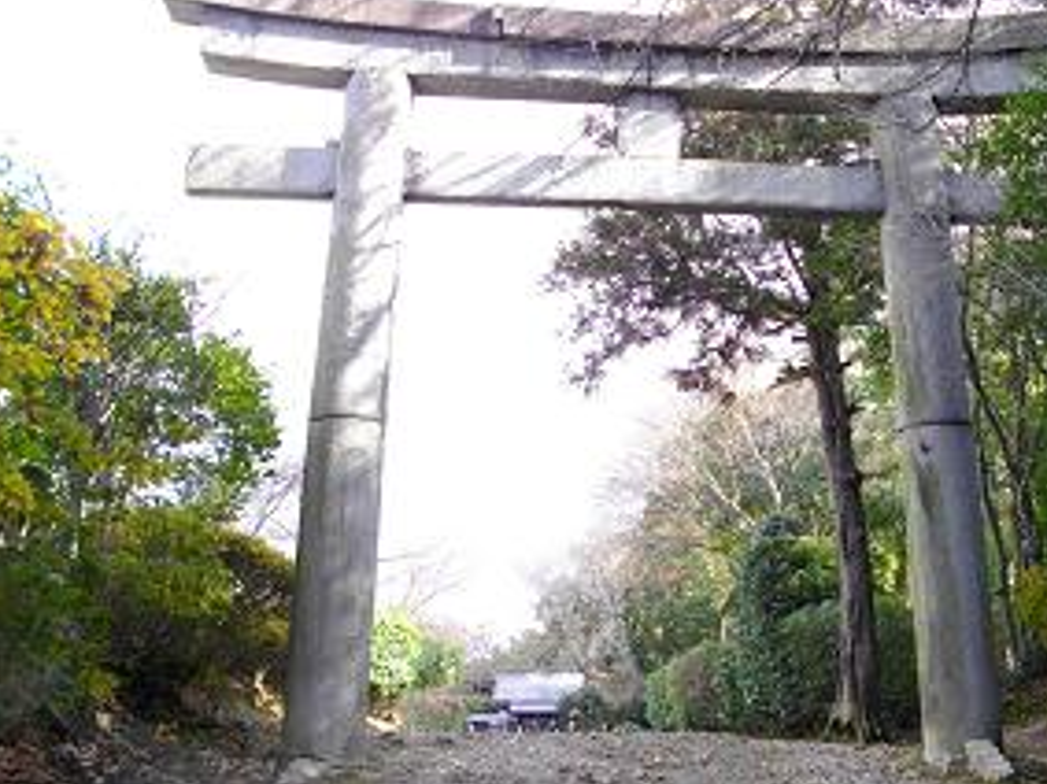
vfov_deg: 32.9
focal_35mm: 44
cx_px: 653
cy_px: 396
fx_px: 1330
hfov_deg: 42.6
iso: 100
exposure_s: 1/125
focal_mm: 5.7
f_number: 2.9
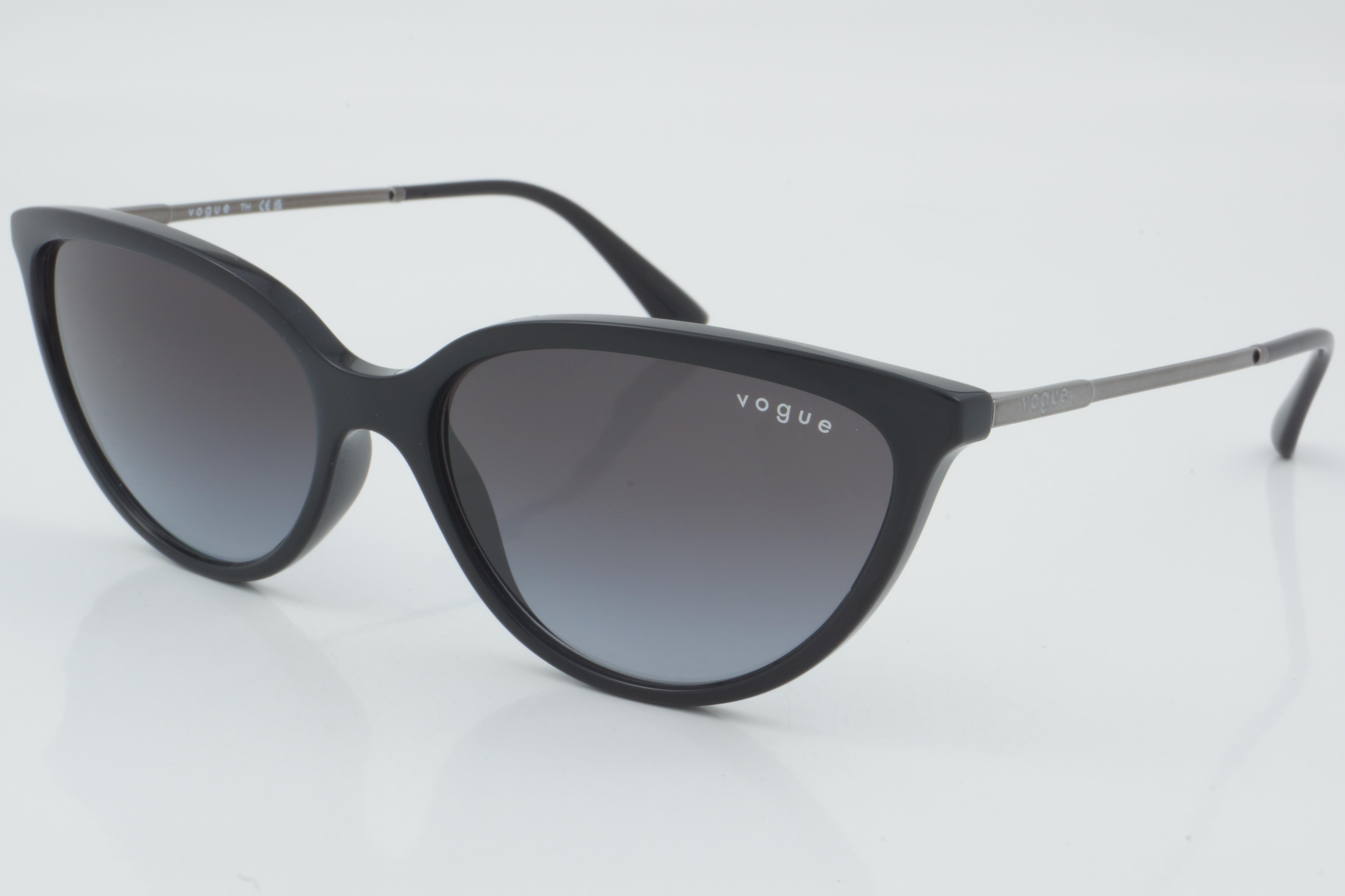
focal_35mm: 75
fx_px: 2802
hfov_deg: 27.0
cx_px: 672
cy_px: 448
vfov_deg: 18.2
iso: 100
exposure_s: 1/3
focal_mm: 50
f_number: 32
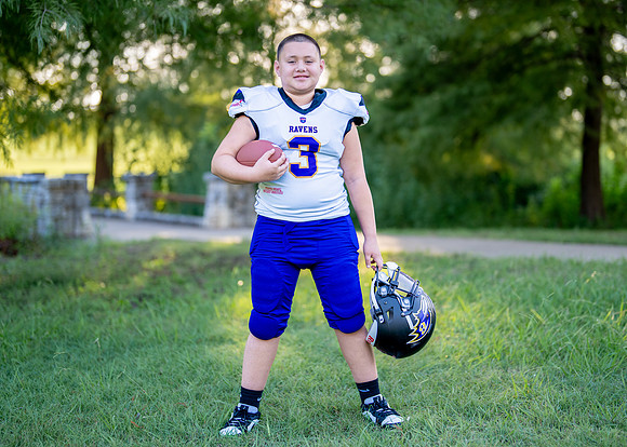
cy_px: 198
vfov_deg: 22.3
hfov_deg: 30.9
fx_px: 1132
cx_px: 335
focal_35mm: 64
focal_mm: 50
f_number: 1.2
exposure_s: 1/1250
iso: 125
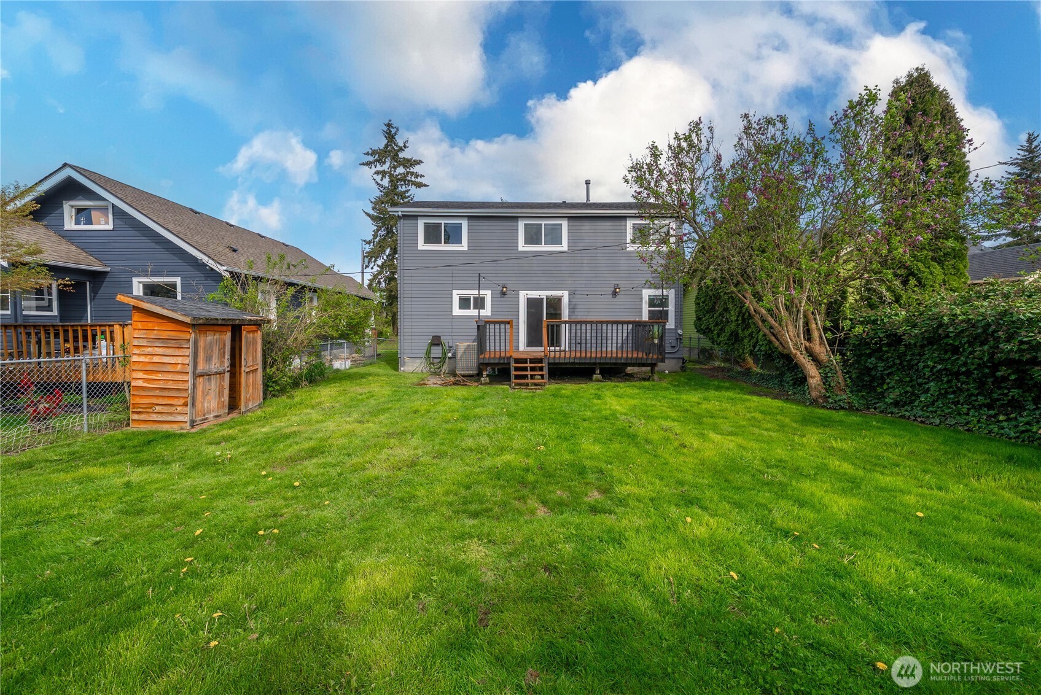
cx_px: 520
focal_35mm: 14
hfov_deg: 104.2
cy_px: 348
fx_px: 405
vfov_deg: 81.3
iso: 80
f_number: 7.1
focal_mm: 14
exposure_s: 1/80
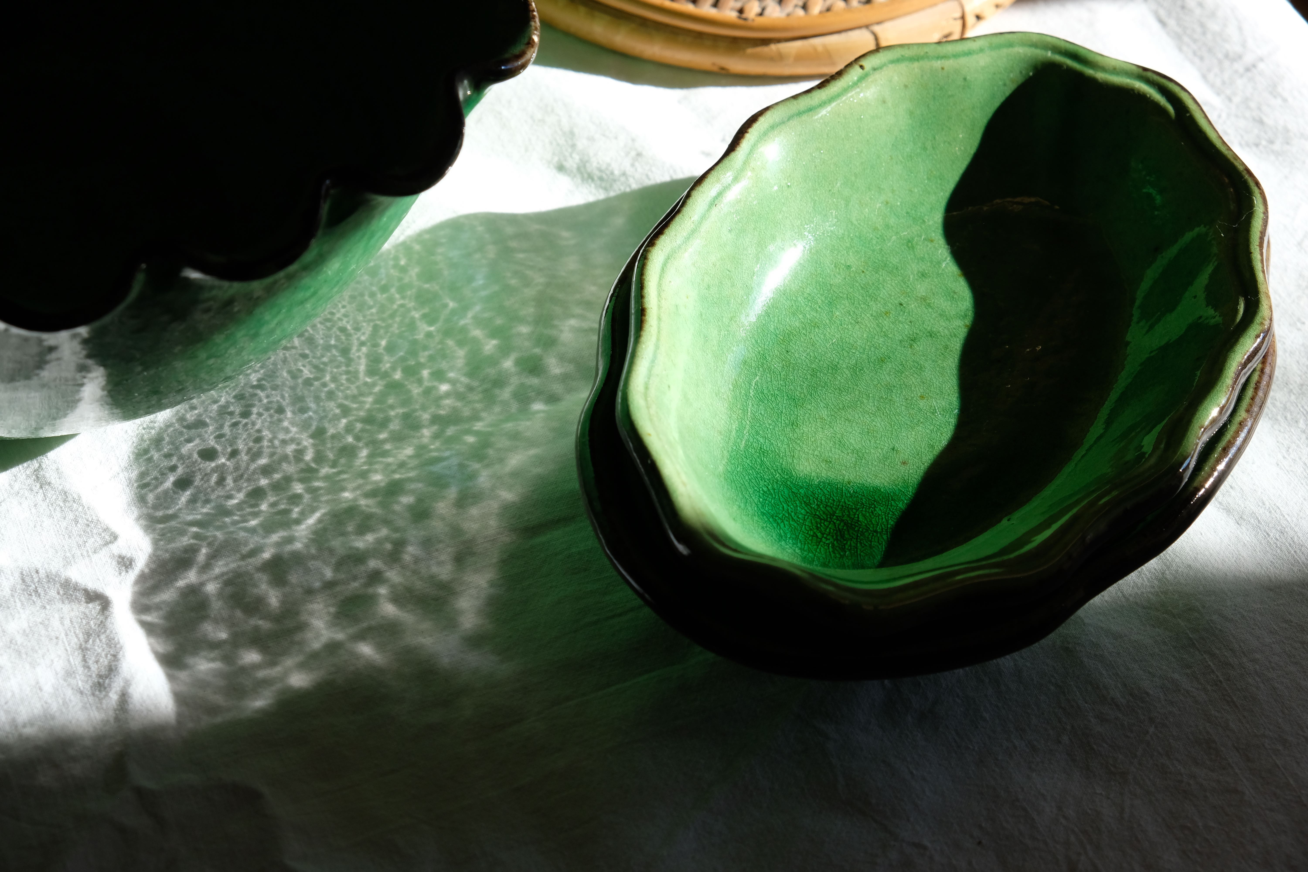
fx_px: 3015
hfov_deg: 24.5
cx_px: 654
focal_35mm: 83
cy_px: 436
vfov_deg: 16.5
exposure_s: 1/500
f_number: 7.1
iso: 500
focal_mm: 55
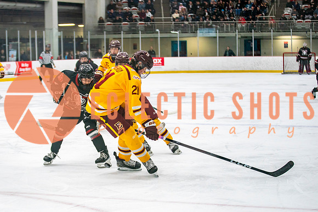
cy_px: 141
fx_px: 867
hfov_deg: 20.7
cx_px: 108
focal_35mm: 98
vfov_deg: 13.9
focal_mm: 70
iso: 1000
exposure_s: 1/640
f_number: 2.8
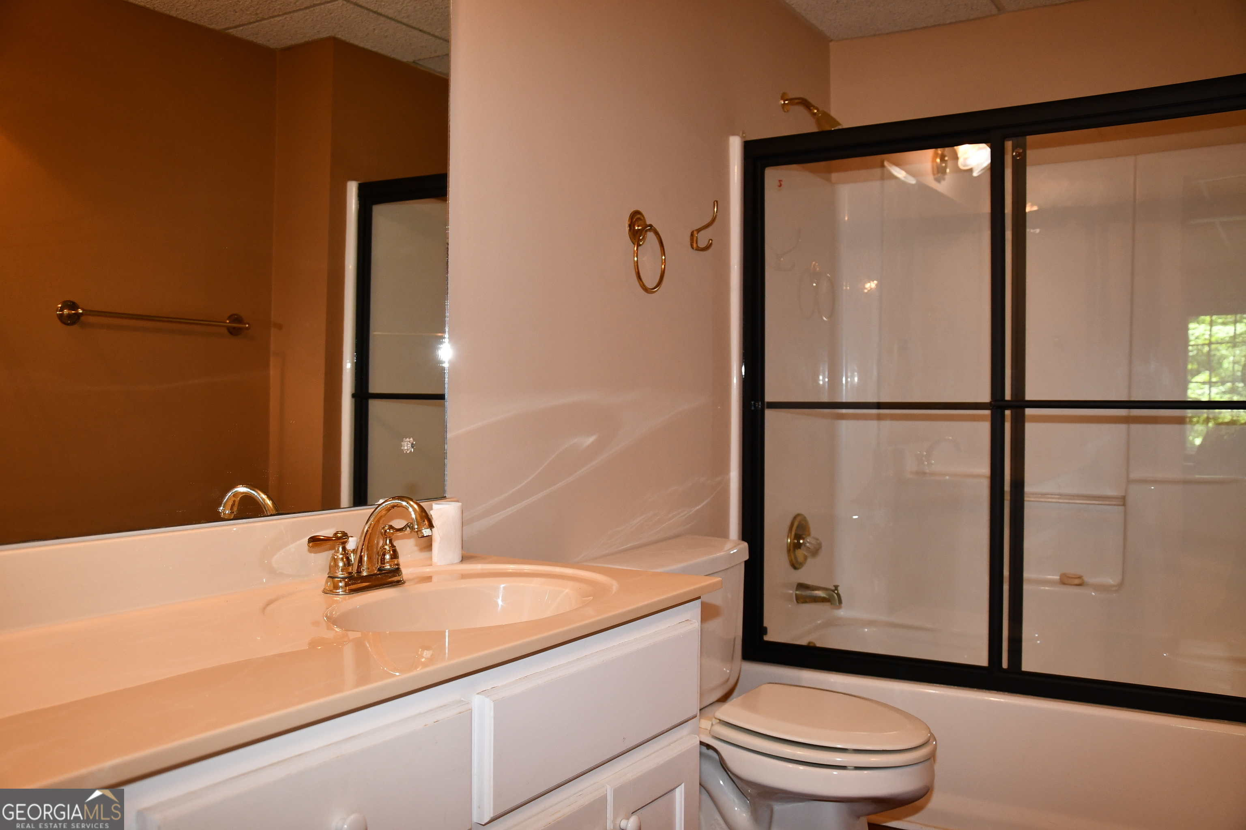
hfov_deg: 60.3
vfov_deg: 42.3
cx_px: 623
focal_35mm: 31
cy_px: 415
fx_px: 1073
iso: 800
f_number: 4
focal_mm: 21
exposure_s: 1/60
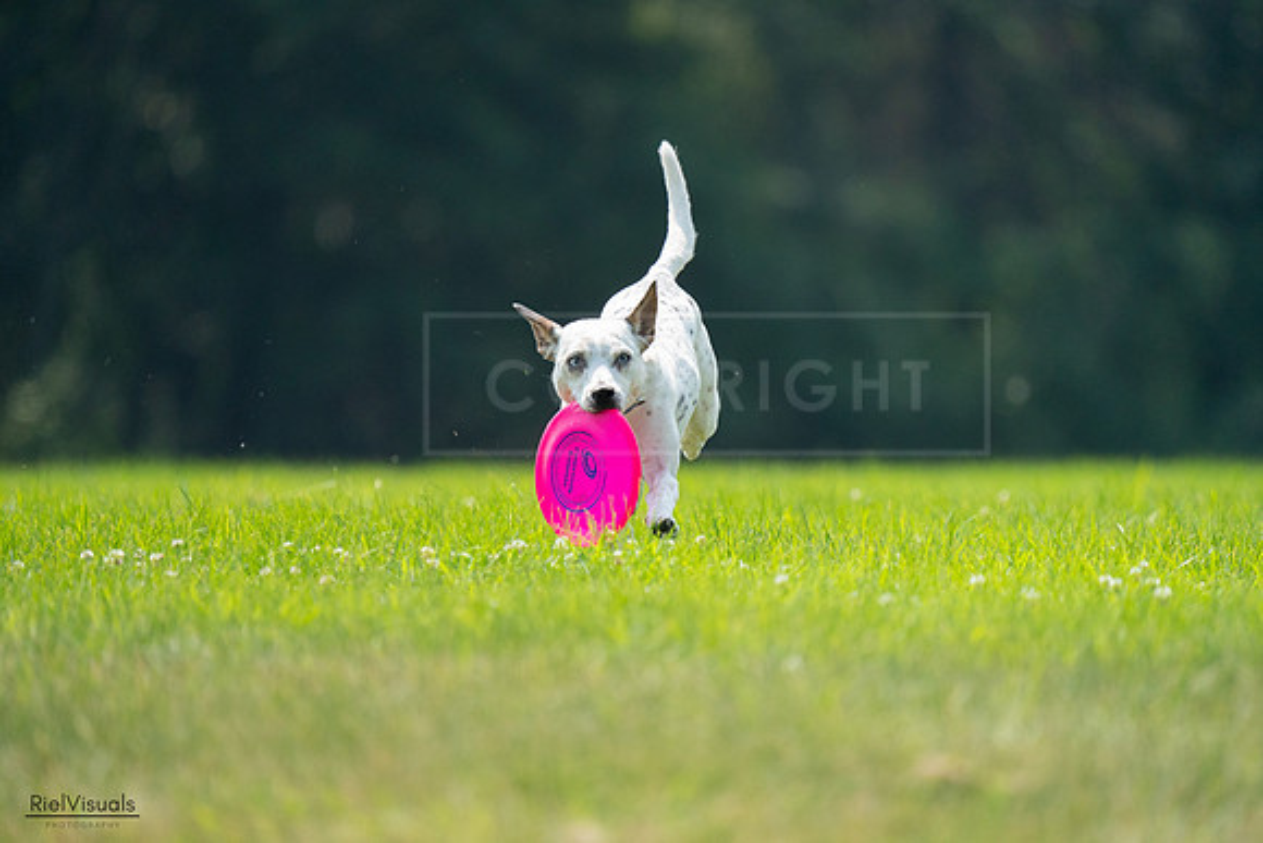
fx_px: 21054
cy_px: 422
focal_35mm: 600
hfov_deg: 3.4
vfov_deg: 2.3
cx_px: 632
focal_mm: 600
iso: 2500
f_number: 6.3
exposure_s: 1/4000
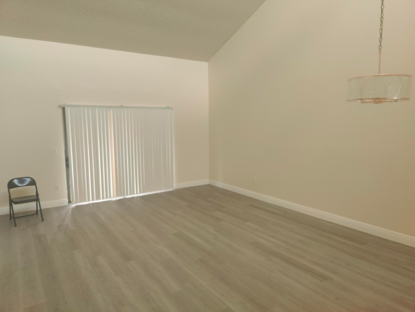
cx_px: 208
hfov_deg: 73.9
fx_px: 276
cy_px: 156
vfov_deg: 59.0
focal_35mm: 23
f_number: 1.8
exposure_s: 1/120
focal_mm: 6.06
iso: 640
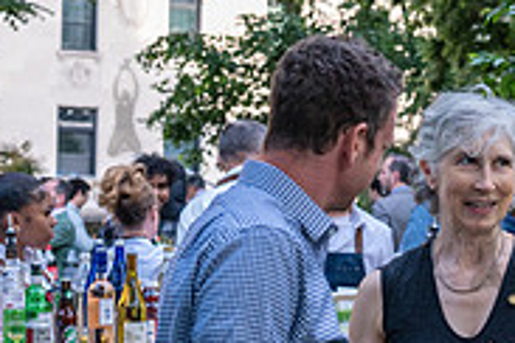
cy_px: 242
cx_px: 484
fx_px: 2088
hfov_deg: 13.9
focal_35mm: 146
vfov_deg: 9.4
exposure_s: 1/1000
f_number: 4
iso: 1600
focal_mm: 46
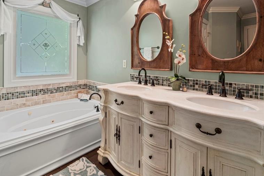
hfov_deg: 86.9
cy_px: 64
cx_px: 128
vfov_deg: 63.4
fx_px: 139
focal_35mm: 19
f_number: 7.1
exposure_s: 1/4
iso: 320
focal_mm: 14
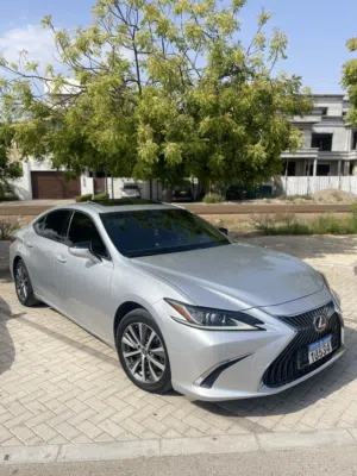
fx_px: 358
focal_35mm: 26
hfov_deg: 53.1
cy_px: 238
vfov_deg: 67.3
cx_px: 178
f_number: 1.6
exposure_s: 1/6250
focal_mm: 5.1
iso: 50
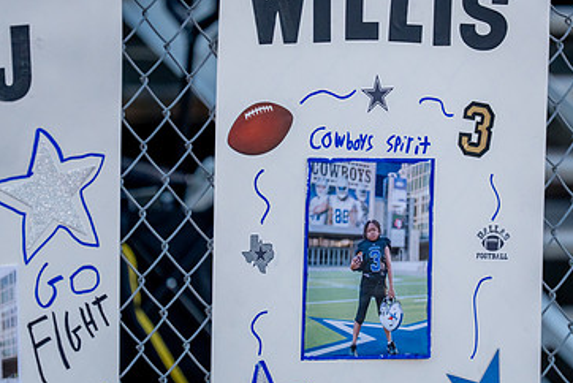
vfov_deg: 3.9
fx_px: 5687
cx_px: 364
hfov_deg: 5.8
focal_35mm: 357
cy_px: 189
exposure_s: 1/1250
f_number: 2.8
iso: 1000
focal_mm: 178
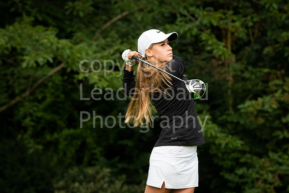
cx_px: 144
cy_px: 96
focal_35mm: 465
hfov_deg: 4.4
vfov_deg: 3.0
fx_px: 3734
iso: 1250
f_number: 6.3
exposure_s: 1/1250
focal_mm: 310
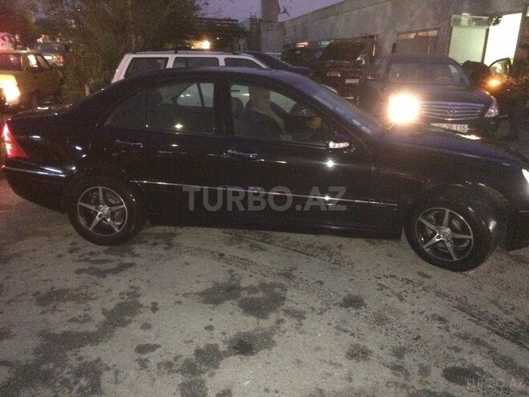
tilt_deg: -17.1
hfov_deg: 61.7
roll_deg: -2.6
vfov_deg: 48.2
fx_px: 443
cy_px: 198
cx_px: 264
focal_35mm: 29
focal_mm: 4.15
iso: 1250
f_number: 2.2
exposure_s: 1/17
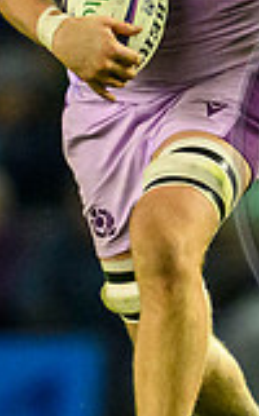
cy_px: 436
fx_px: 40058
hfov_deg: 0.4
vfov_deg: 0.6
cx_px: 237
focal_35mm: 3531
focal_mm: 560
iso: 10000
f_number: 4
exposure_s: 1/1000
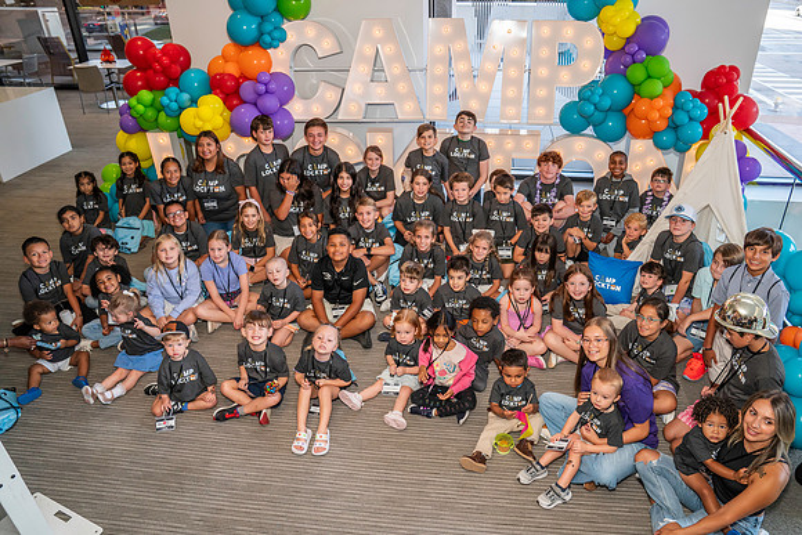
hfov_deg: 70.6
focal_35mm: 25
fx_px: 566
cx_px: 423
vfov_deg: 50.6
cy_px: 255
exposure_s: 1/200
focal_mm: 24
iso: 1600
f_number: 5.6
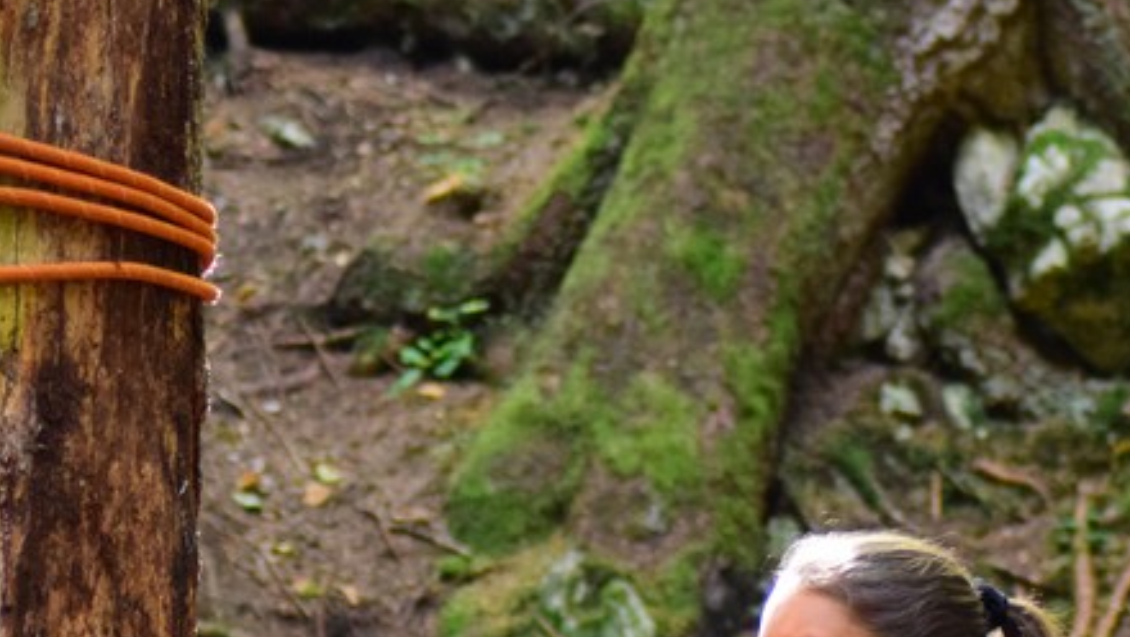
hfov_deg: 8.4
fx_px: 7674
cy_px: 672
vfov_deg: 4.7
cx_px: 819
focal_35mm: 256
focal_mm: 70
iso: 3200
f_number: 4
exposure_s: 1/250
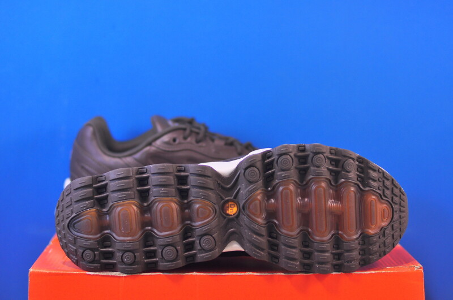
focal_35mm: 75
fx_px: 942
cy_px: 150
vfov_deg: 18.1
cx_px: 226
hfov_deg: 27.0
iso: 250
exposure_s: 1/320
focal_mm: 50
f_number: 2.2
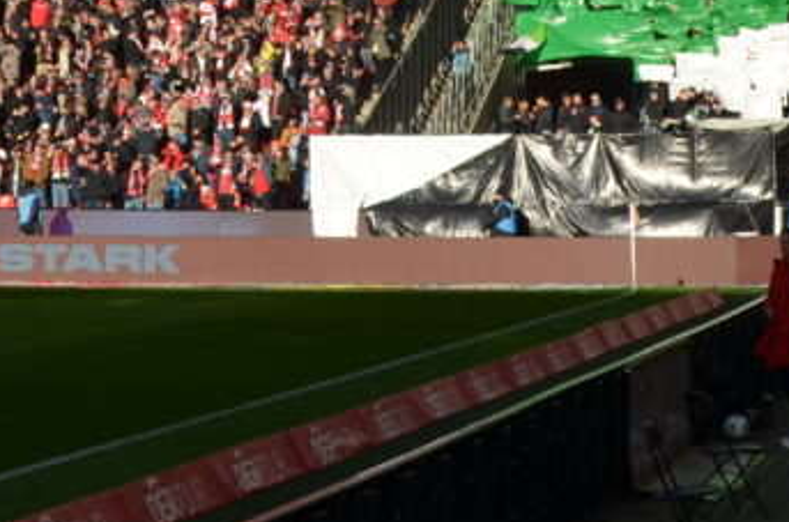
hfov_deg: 16.3
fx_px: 2755
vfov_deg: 10.4
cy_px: -304
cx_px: 308
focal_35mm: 126
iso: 110
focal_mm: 18
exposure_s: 1/250
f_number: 8
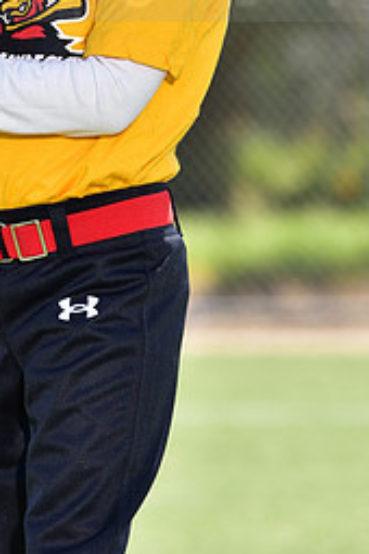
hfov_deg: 3.0
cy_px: -48
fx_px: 6995
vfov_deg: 4.5
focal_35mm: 455
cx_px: 77
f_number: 5.6
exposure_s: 1/200
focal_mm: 200
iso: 80
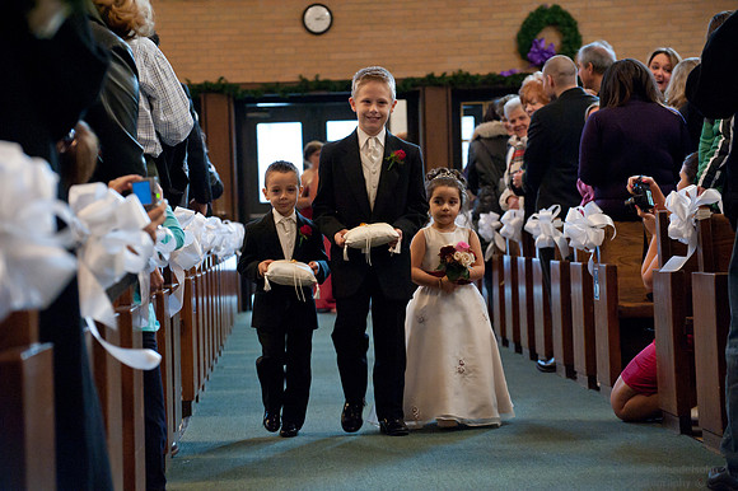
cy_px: 246
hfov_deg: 17.7
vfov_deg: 11.8
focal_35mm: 116
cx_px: 369
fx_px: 2377
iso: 5000
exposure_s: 1/80
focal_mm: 116
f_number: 6.3
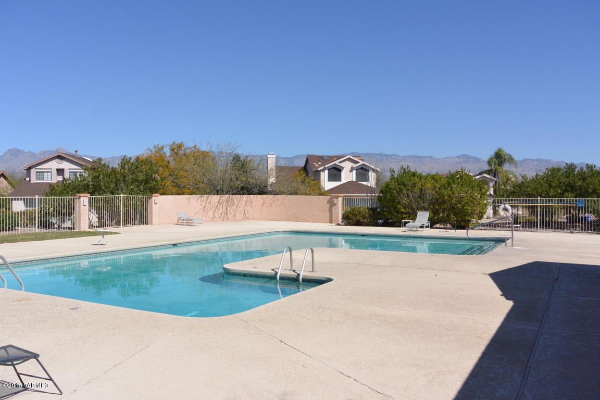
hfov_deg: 60.3
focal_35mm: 31
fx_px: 517
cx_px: 300
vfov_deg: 42.3
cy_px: 200
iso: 160
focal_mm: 11.8
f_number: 5.6
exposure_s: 1/1000
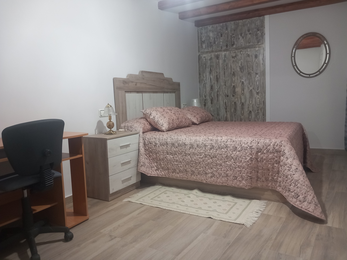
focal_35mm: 27
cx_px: 174
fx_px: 271
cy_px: 130
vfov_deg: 51.4
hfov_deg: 65.3
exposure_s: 1/25
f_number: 1.8
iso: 250
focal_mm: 4
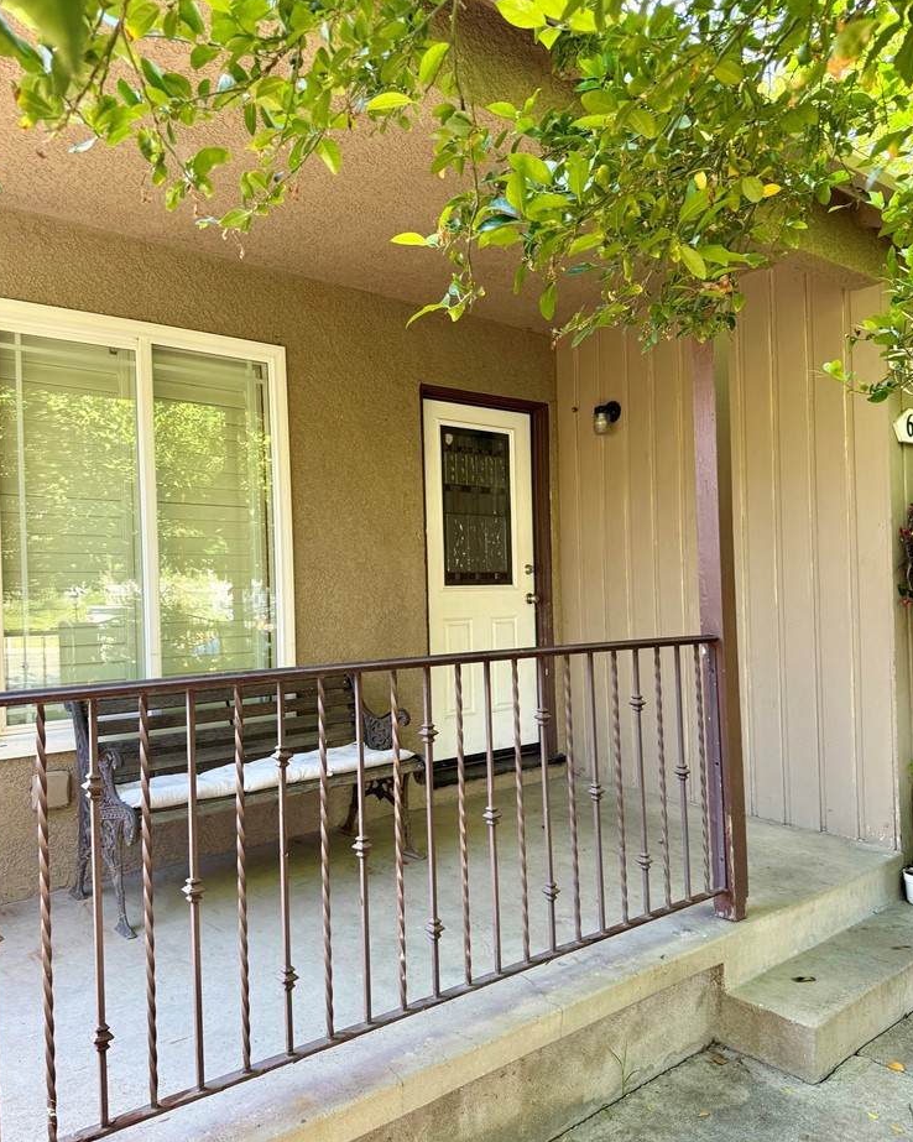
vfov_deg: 66.0
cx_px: 443
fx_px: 878
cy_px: 589
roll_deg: +1.0
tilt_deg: -0.2
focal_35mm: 26
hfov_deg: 54.9
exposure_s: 1/136
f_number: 1.78
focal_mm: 6.76
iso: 80
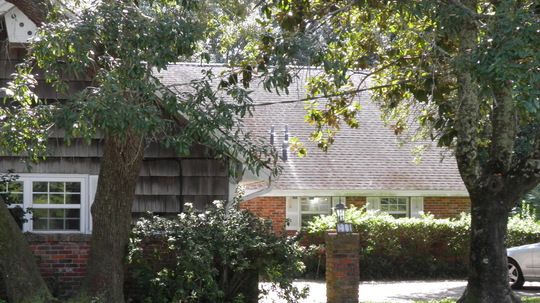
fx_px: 888
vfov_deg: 19.3
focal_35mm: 62
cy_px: 202
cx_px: 210
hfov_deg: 33.7
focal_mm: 7.1
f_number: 4.5
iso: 100
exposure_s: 1/60
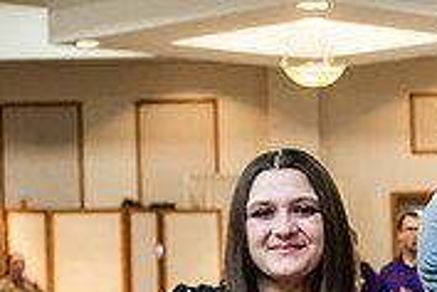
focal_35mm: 138
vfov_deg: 9.9
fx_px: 1675
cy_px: 221
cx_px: 459
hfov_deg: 14.6
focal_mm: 42
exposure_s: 1/200
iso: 1600
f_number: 2.8
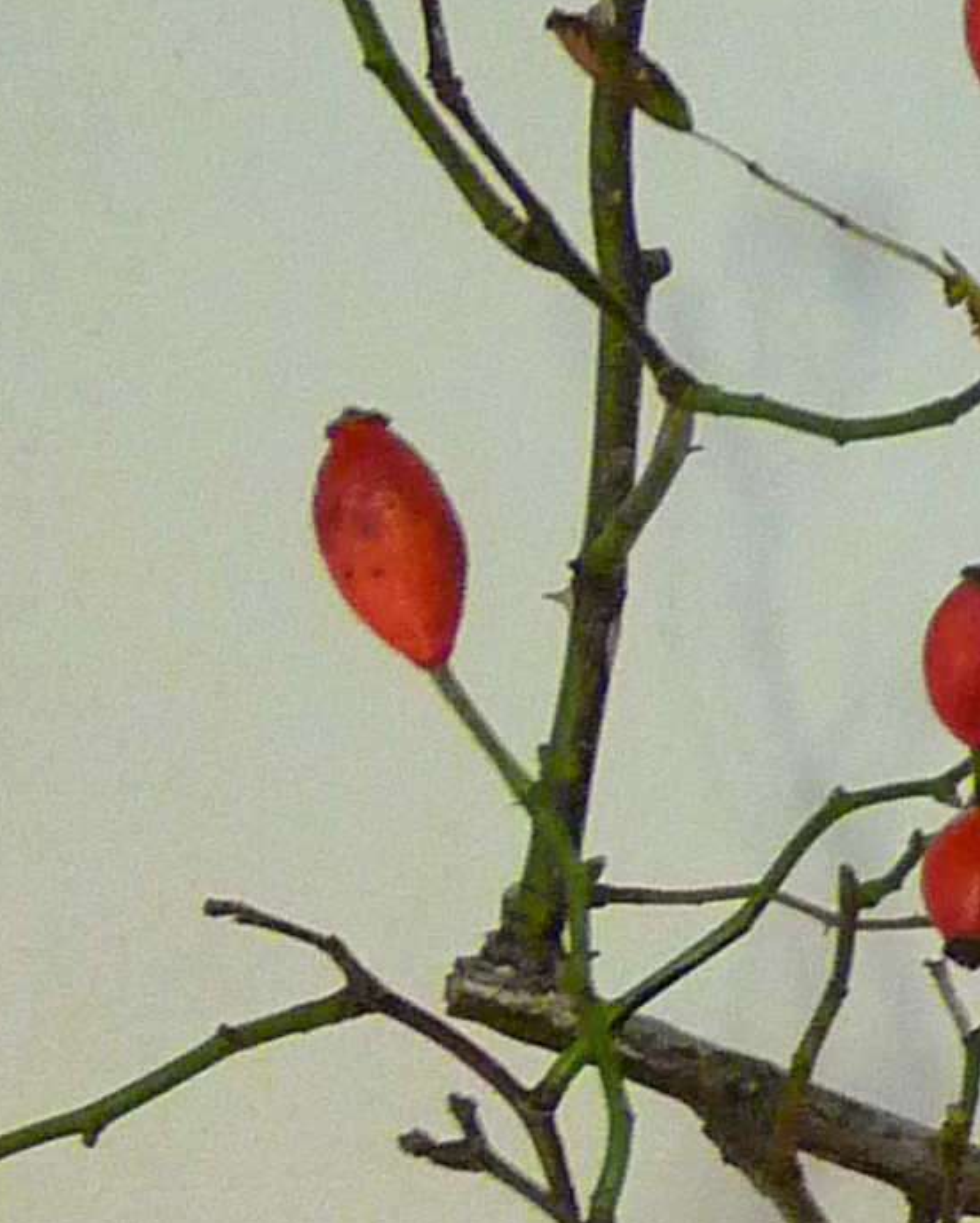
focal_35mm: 137
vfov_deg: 13.5
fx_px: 4963
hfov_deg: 10.0
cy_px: 1660
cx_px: 2260
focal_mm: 4.7
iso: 400
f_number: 3.3
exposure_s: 1/15
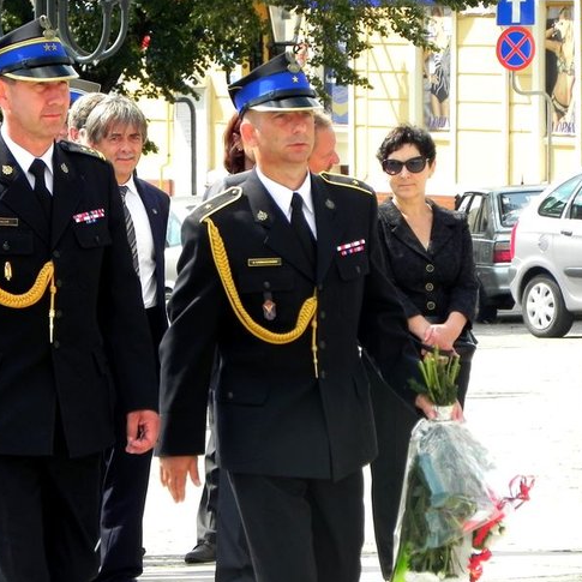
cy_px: 292
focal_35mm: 399
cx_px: 220
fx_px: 7590
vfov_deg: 4.4
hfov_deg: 4.4
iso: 160
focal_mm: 59.9
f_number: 5.6
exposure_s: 1/270
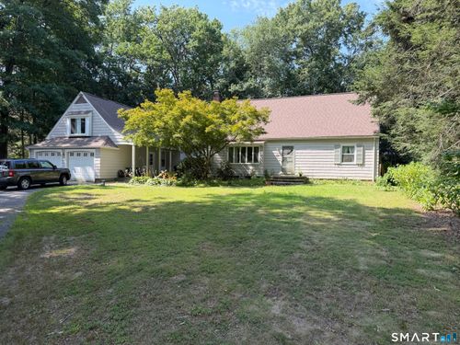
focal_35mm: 24
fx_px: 319
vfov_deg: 56.8
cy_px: 172
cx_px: 230
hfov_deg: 71.6
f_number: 1.78
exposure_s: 1/805
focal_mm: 6.76
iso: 80
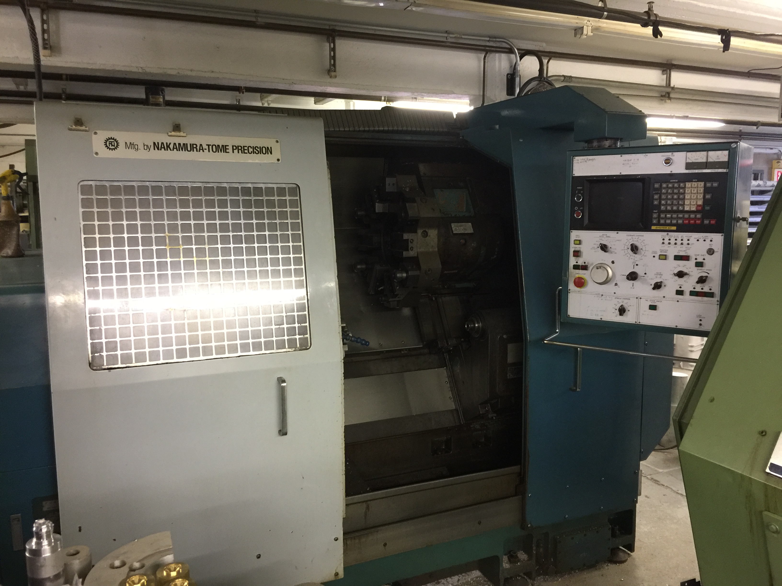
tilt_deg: -7.9
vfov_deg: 48.2
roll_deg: -0.5
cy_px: 293
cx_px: 391
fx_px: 655
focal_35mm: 29
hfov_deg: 61.7
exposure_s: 1/15
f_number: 2.2
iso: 100
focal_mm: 4.15
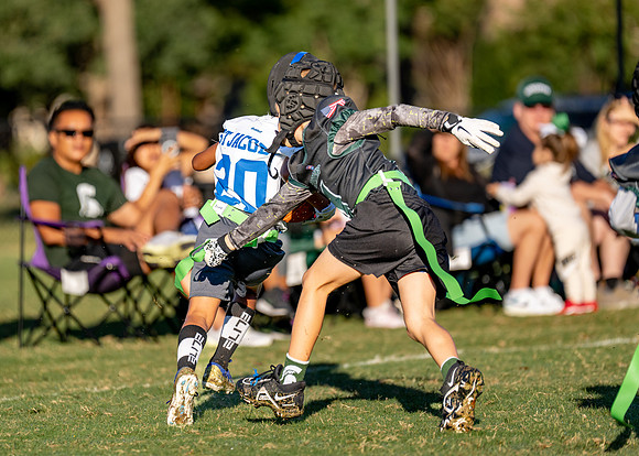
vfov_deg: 5.3
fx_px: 4911
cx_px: 248
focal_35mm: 271
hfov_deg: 7.4
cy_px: 179
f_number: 2.8
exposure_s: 1/1600
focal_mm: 200
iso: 100
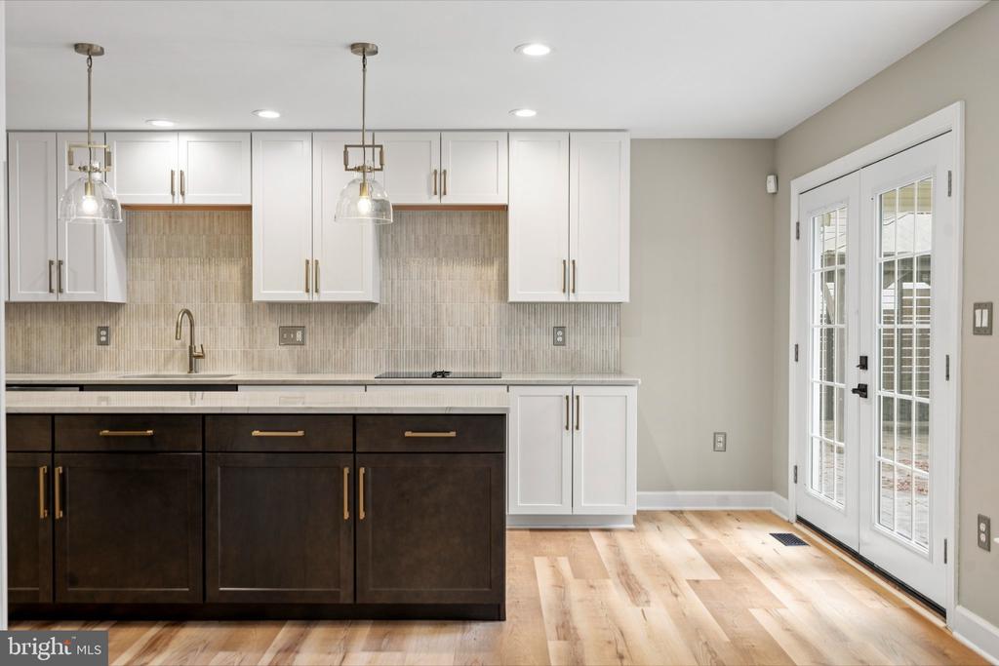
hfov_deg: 60.3
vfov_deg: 42.3
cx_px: 500
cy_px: 333
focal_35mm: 31
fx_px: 860
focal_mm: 31
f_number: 5.6
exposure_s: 1/160
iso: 250
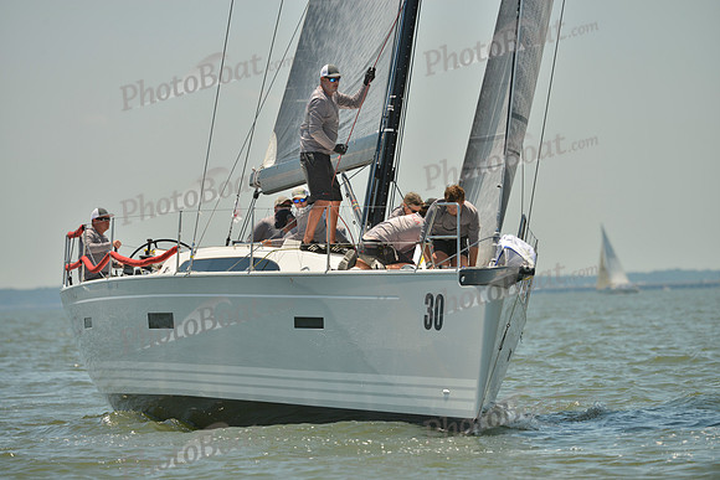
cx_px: 360
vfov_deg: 4.2
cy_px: 240
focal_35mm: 330
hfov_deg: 6.2
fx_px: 6601
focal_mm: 330
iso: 200
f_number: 6.3
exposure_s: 1/1250
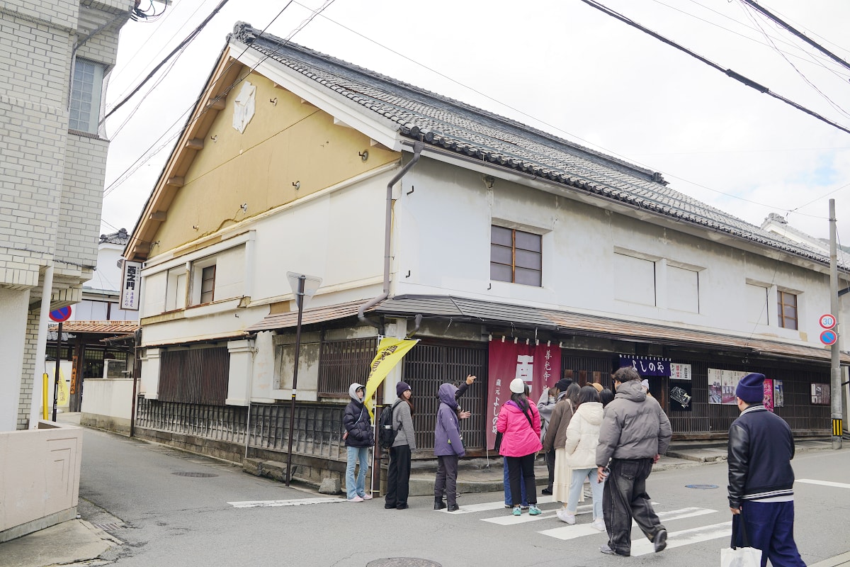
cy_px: 284
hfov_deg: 58.7
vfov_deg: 41.1
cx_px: 425
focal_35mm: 32
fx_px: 755
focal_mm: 32
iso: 100
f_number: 6.3
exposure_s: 1/100
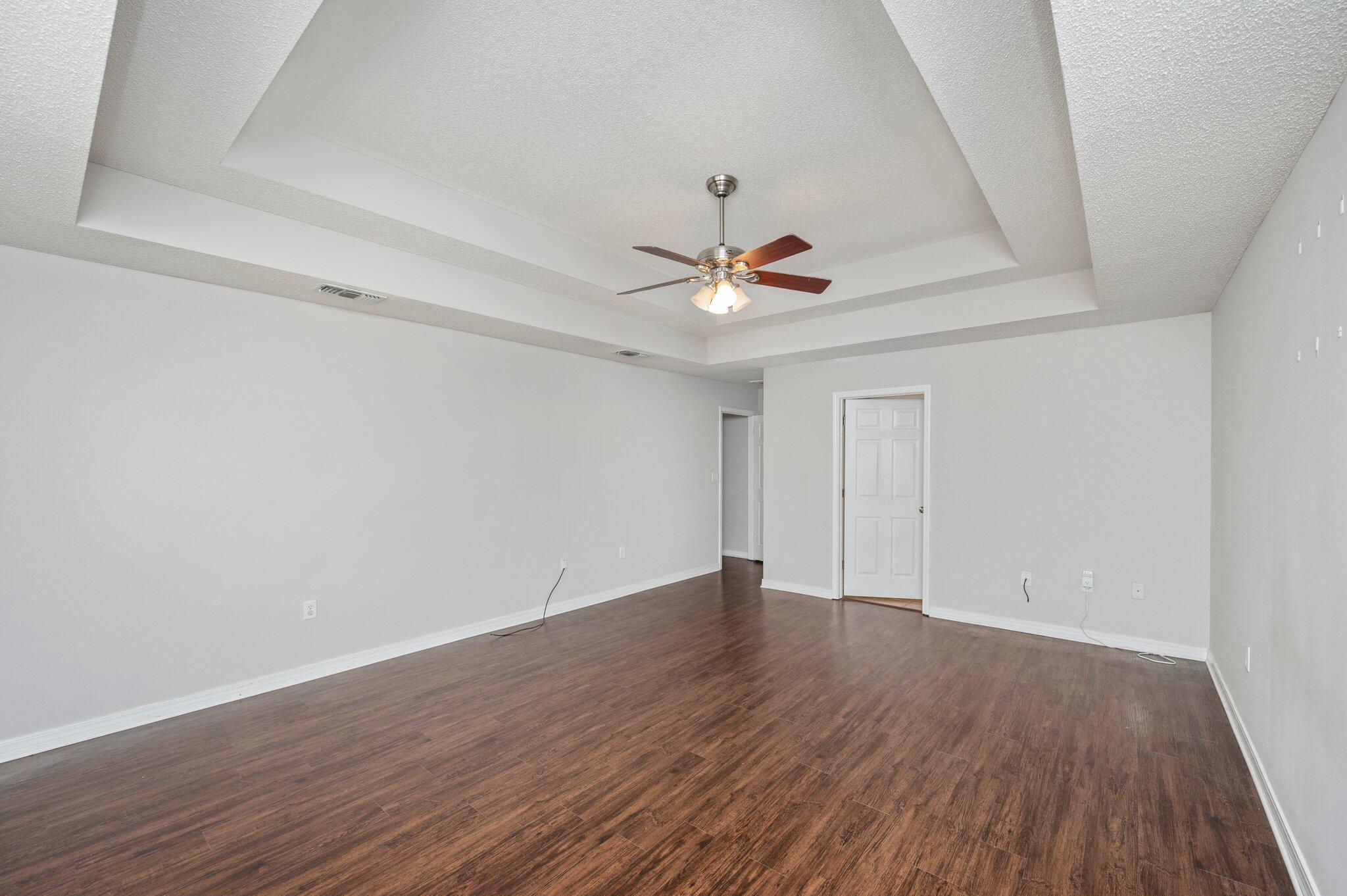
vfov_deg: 81.1
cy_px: 448
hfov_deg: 104.3
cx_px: 674
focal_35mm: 14
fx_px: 523
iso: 500
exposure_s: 1/60
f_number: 7.1
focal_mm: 14
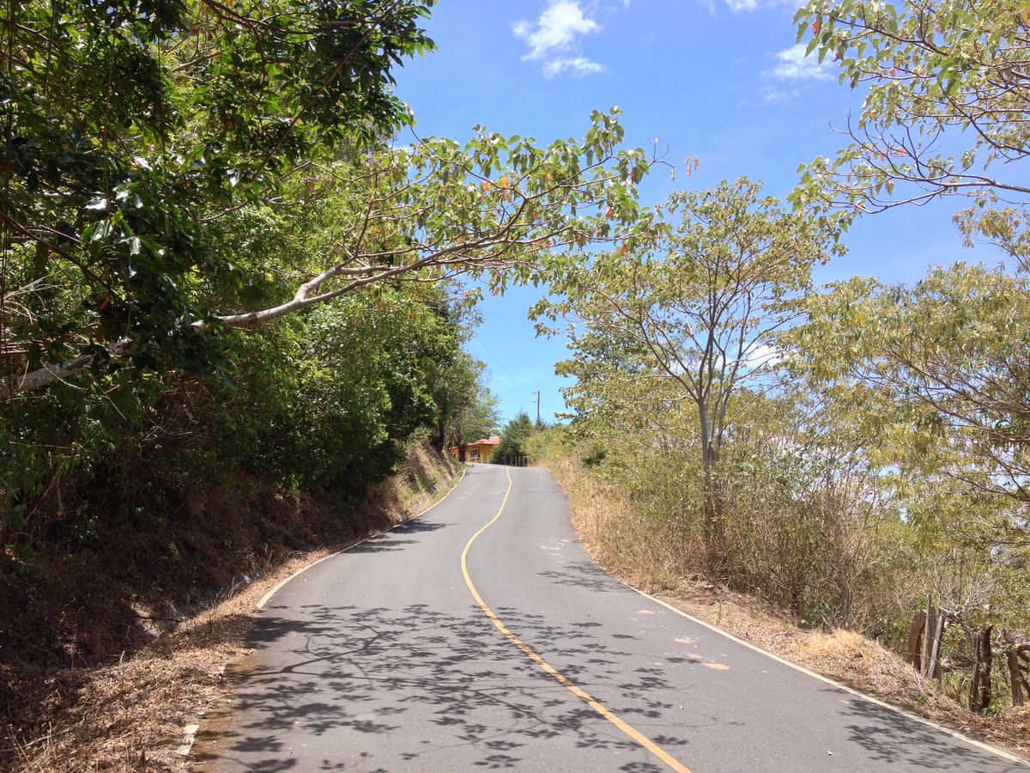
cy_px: 386
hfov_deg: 52.6
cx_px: 515
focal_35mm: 35
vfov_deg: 40.7
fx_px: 1041
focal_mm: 4.28
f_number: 2.4
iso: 50
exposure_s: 1/525
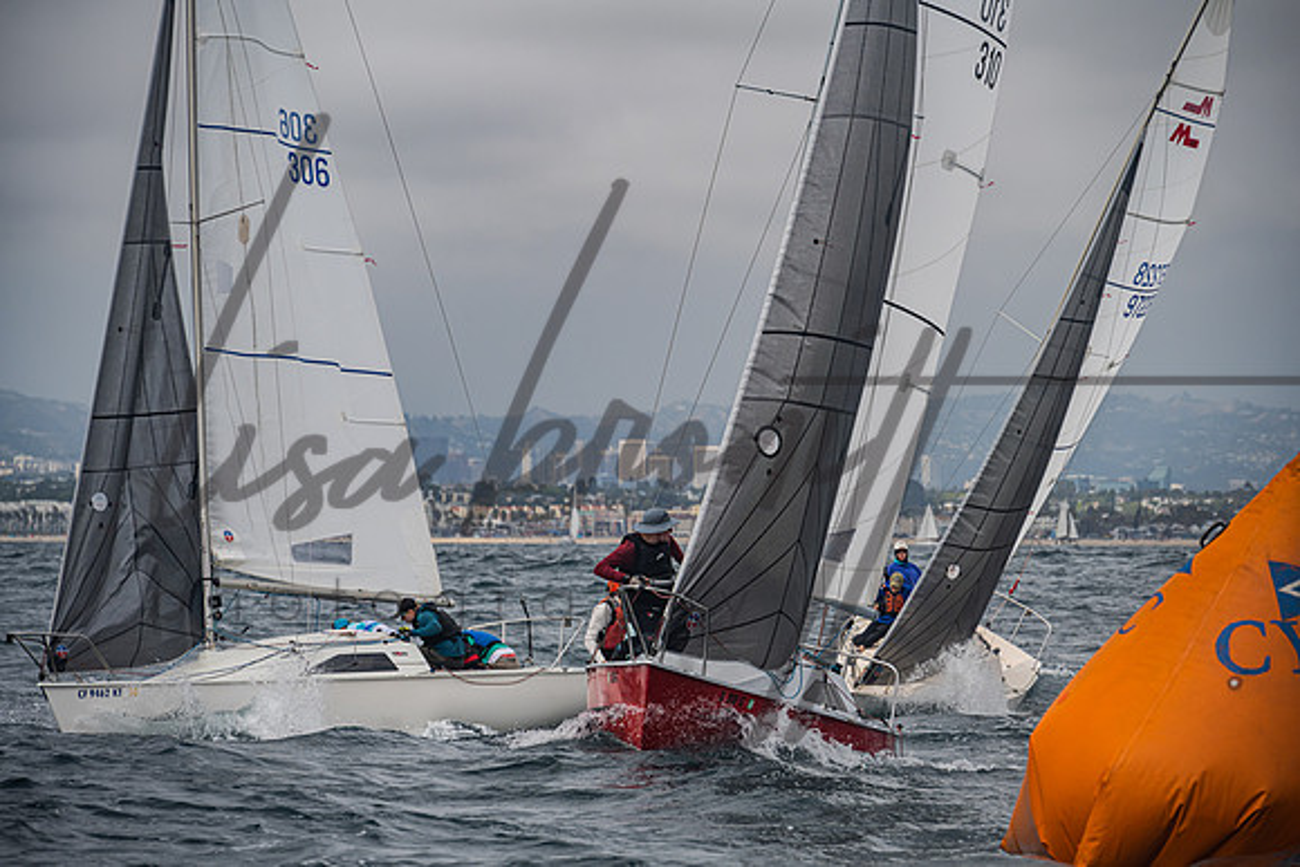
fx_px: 6491
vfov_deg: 7.6
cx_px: 660
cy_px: 434
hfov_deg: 11.4
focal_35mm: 180
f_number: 6.3
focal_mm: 175
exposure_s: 1/640
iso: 160
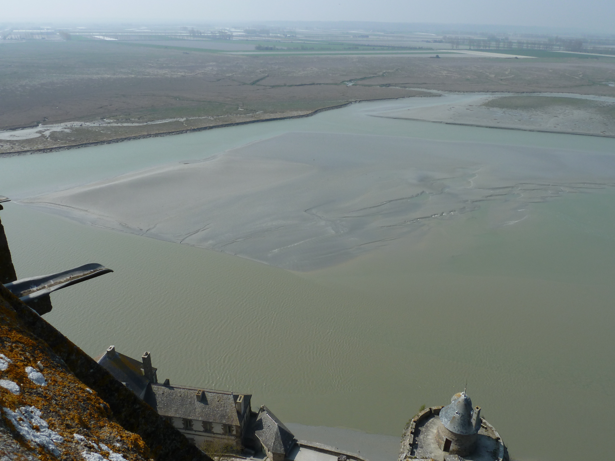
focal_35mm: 27
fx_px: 480
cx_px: 308
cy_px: 230
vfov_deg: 51.4
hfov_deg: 65.3
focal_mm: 4.4
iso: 80
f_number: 5.6
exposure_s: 1/400
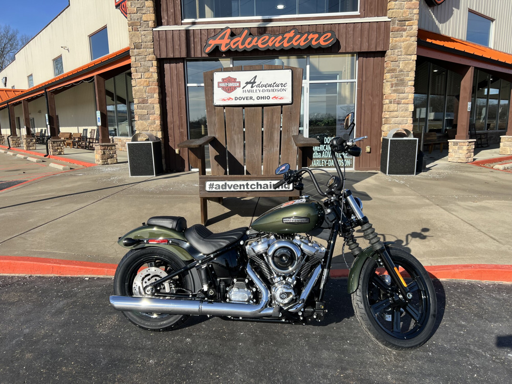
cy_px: 192
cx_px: 256
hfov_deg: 67.3
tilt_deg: -8.6
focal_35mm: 26
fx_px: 385
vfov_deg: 53.1
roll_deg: +0.5
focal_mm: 5.7
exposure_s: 1/3831
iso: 50
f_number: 1.5
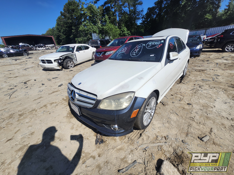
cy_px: 88
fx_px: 88
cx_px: 117
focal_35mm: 13
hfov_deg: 106.2
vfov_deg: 89.9
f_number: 2.2
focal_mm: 1.74
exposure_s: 1/3253
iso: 40
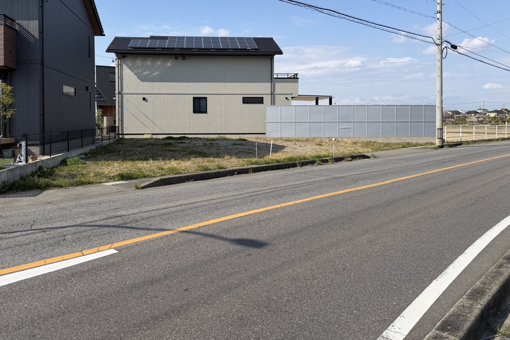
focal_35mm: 29
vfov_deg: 44.6
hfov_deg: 63.4
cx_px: 222
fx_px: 411
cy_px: 124
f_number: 1.78
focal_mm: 6.76
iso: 80
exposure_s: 1/3145
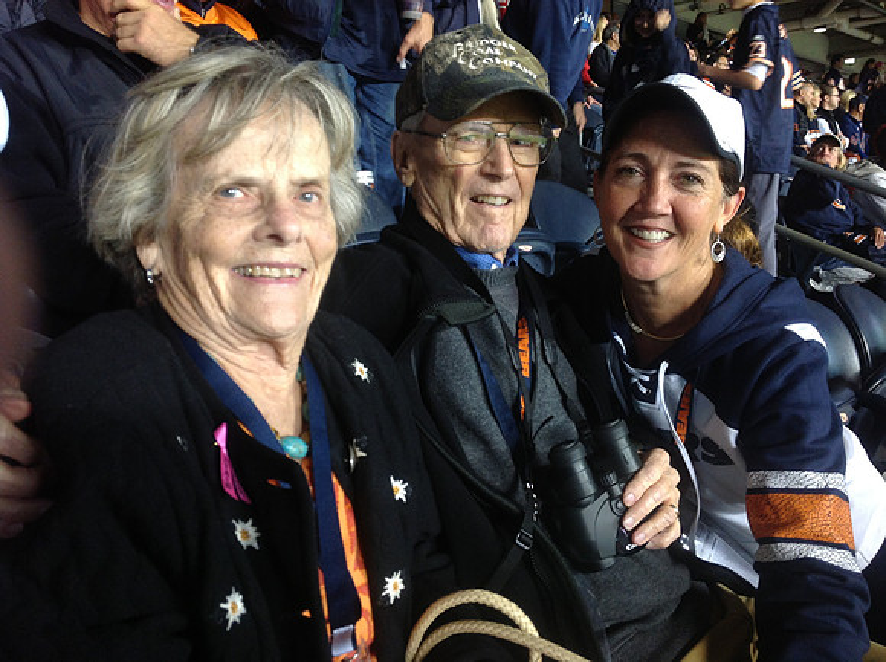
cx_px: 443
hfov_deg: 52.7
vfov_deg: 40.6
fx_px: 894
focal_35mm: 35
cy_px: 331
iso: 80
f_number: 2.4
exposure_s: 1/15
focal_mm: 4.28
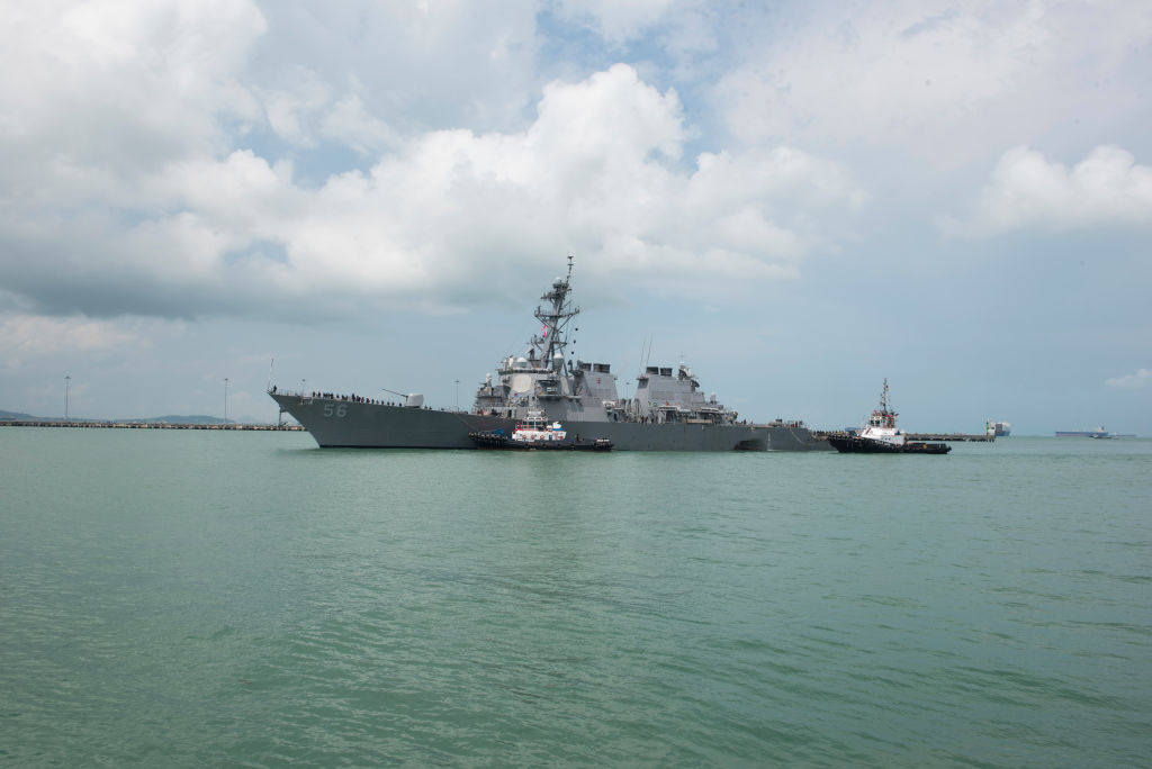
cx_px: 576
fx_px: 928
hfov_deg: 63.6
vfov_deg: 45.0
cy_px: 384
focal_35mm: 29
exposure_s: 1/250
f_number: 14
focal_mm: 29
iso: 125
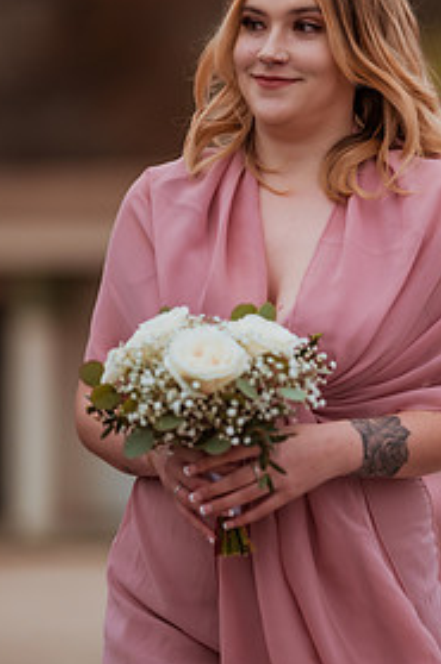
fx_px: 4020
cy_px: 278
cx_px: 321
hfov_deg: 6.3
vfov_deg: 9.5
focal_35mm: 218
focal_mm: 135
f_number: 1.8
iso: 500
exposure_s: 1/3200
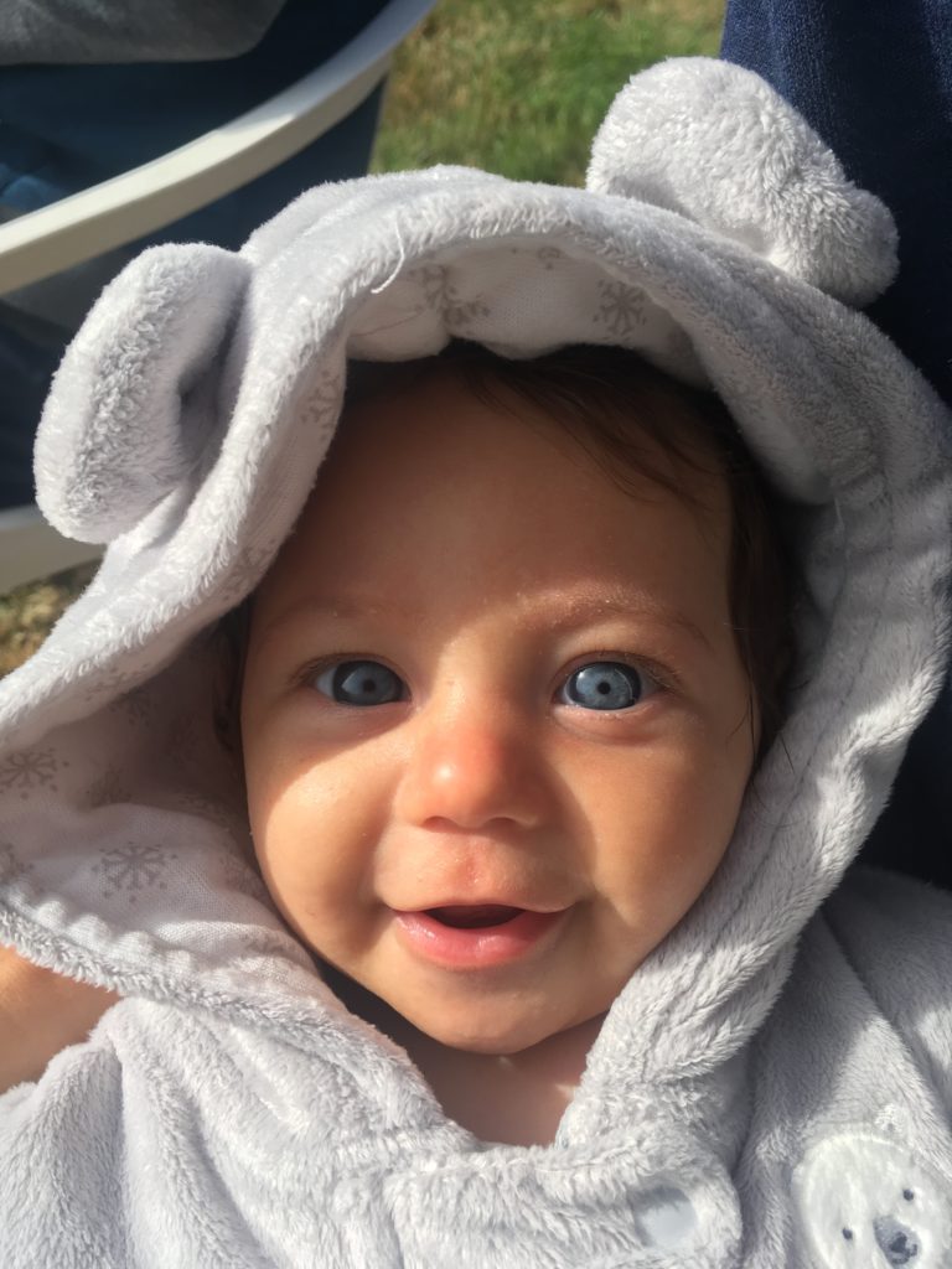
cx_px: 476
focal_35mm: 29
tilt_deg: -40.0
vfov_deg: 61.7
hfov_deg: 48.2
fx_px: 1063
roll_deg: +1.8
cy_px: 634
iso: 25
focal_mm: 4.15
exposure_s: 1/120
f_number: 2.2
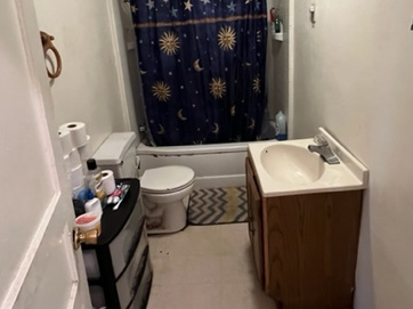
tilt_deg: -14.0
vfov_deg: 57.7
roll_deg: +3.3
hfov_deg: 73.9
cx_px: 220
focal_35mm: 23
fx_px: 274
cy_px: 106
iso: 800
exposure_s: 1/60
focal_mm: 1.57
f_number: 1.8
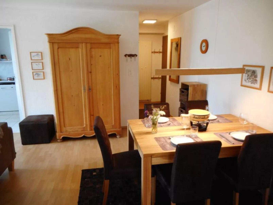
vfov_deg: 54.9
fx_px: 197
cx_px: 136
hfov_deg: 69.4
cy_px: 102
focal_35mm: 25
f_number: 3.7
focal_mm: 4.5
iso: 400
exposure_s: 1/30
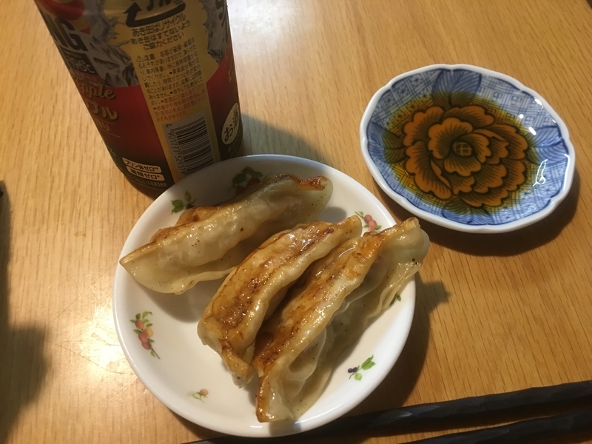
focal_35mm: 29
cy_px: 222
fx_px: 496
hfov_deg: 61.7
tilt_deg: -60.0
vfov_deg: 48.2
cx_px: 296
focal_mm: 4.15
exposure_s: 1/10
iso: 80
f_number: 2.2
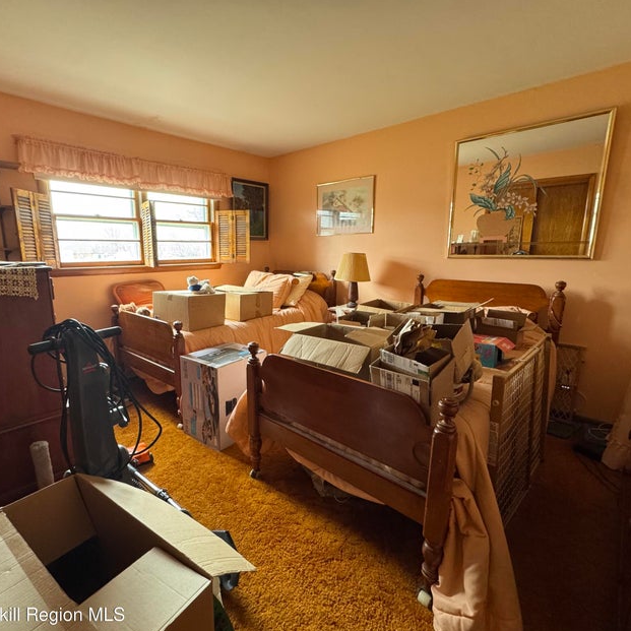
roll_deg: +0.4
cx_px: 273
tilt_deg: -11.4
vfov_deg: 84.0
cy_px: 319
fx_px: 351
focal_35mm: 17
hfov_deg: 83.5
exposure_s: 1/85
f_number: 2.2
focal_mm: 2.22
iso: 320
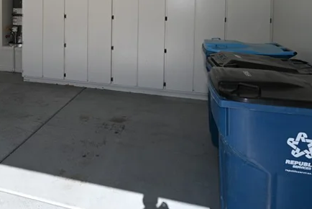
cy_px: 14
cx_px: 85
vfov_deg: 37.0
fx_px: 286
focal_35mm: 33
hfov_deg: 55.0
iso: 125
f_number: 5.6
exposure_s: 1/125
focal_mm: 14
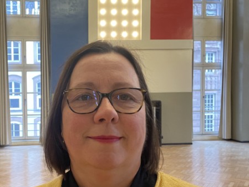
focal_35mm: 41
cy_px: 103
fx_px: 295
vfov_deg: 35.1
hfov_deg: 44.0
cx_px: 57
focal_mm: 2.71
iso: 250
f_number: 2.2
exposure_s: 1/50
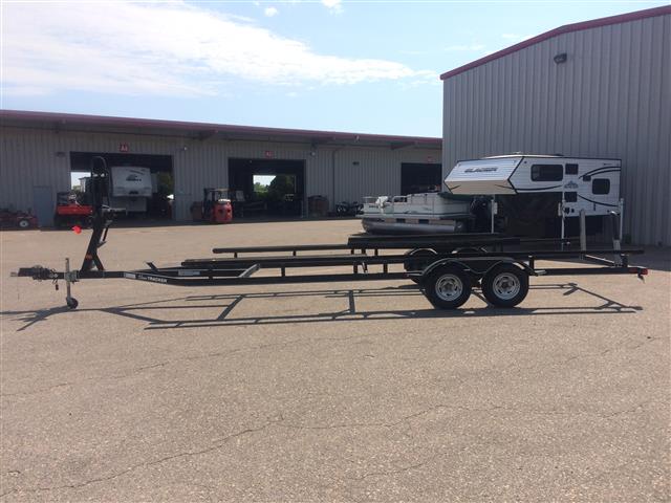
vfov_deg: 48.2
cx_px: 336
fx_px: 562
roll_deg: +1.0
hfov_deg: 61.7
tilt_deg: -6.5
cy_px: 252
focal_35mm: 29
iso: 32
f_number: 2.2
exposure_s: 1/1953
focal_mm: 4.15
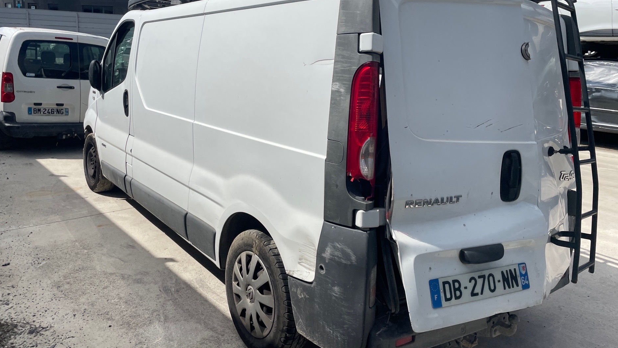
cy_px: 147
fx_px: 475
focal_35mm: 29
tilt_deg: -12.6
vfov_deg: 40.1
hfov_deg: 66.1
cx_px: 303
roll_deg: +2.9
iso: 32
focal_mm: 4.2
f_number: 1.6
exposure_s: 1/8403
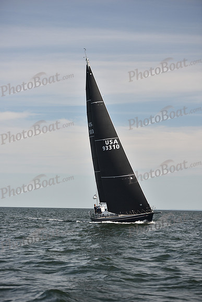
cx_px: 101
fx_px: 723
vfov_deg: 23.6
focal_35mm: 86
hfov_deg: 15.9
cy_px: 151
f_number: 3.2
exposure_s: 1/1250
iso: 250
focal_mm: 86
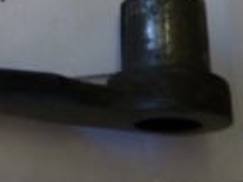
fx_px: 736
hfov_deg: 17.4
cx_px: -90
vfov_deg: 12.9
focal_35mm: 105
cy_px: -131
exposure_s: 1/30
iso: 125
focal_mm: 4.1
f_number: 3.3
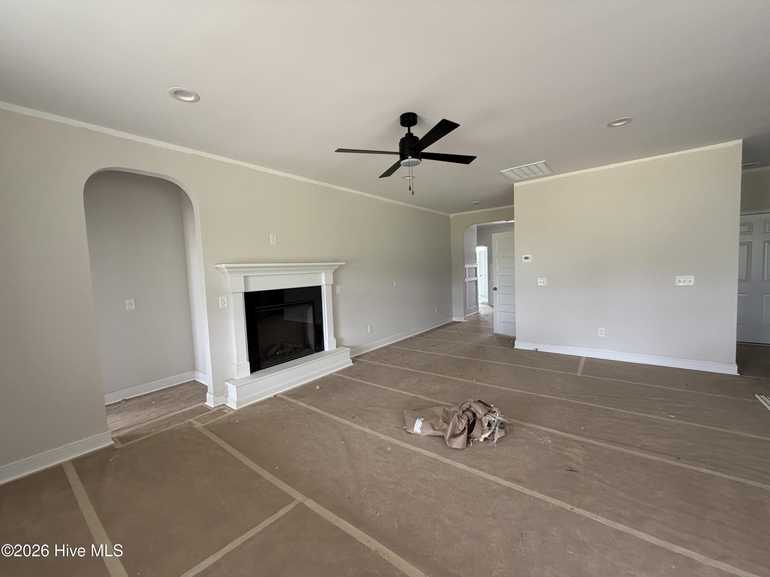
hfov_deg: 102.1
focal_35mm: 14
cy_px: 288
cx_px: 385
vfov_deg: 85.7
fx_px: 311
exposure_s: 1/121
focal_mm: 2.22
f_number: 2.2
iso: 250
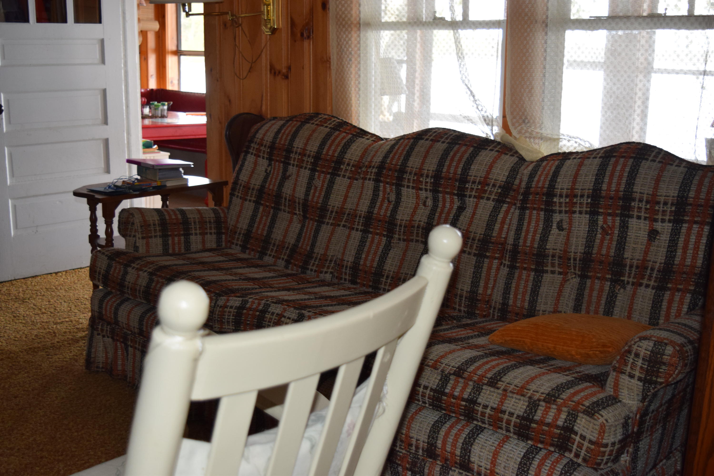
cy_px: 238
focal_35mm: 44
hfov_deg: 45.0
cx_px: 357
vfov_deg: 30.8
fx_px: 863
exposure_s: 1/80
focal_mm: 29
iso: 800
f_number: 4.5
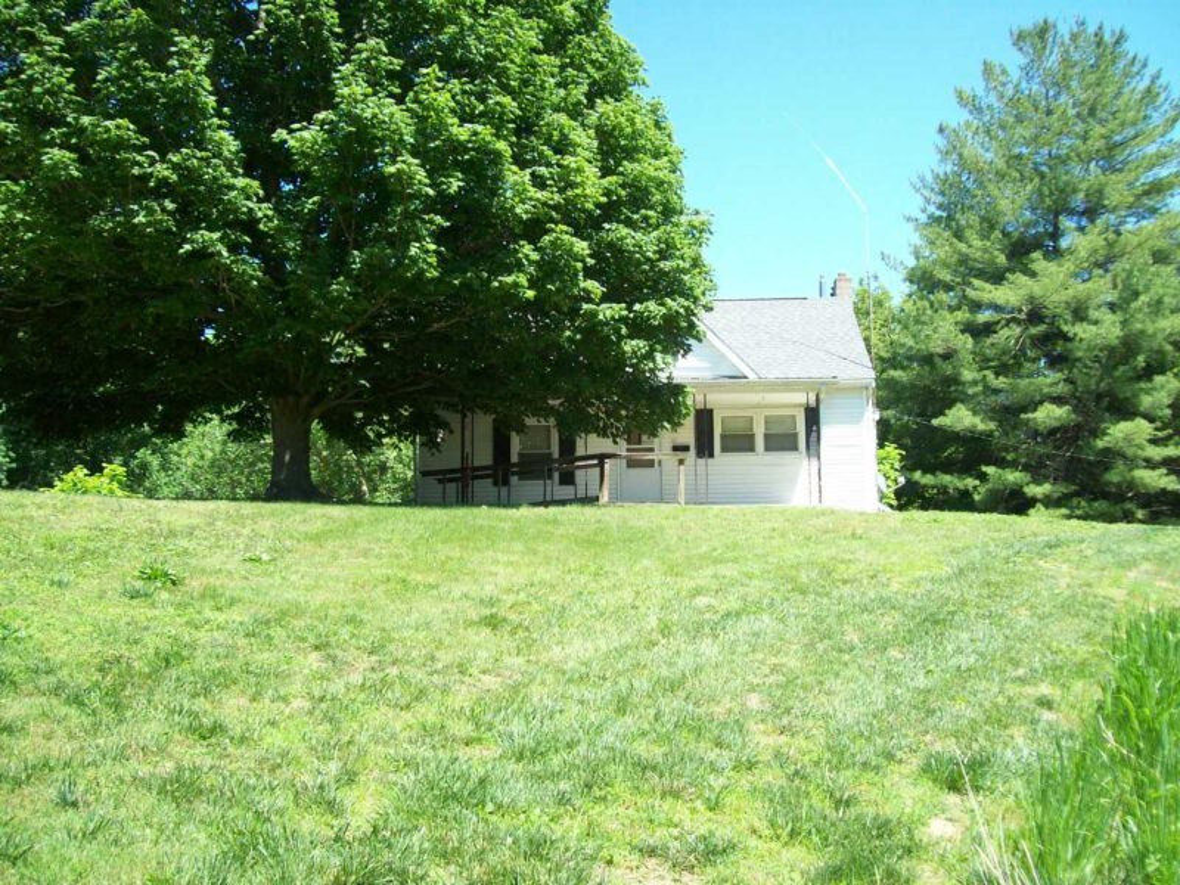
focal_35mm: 36
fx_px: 1227
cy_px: 442
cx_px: 590
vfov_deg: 39.7
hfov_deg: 51.4
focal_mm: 6
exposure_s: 1/421
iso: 80
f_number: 2.7
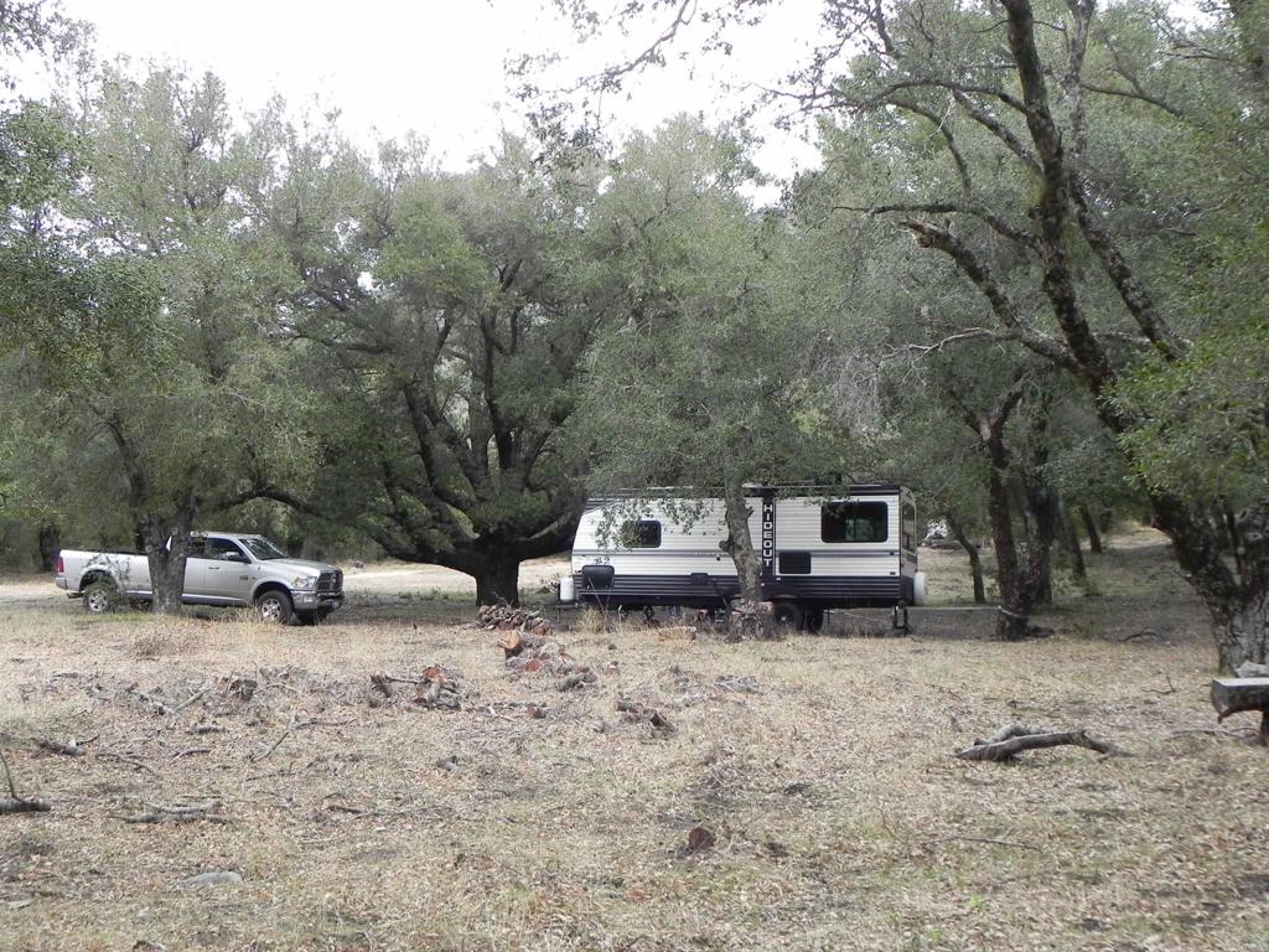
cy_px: 476
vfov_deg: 38.7
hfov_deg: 50.1
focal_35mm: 37
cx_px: 634
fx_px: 1356
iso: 160
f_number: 4.5
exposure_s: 1/137
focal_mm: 6.6
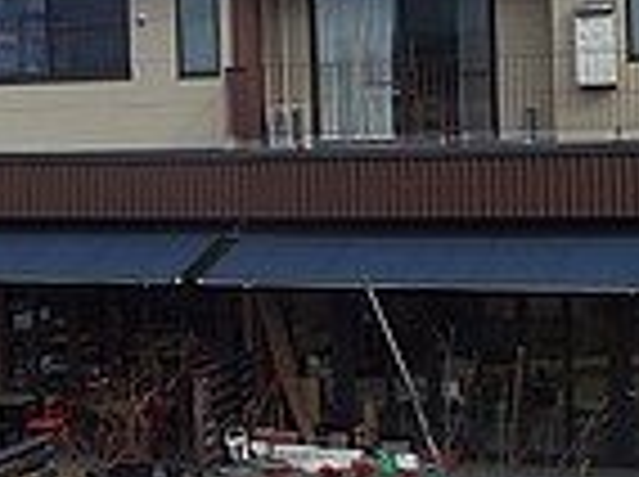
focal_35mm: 89
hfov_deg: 21.9
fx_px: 1640
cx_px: 178
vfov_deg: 16.5
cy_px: 112
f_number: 3.5
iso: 100
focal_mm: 4.7
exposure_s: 1/1250
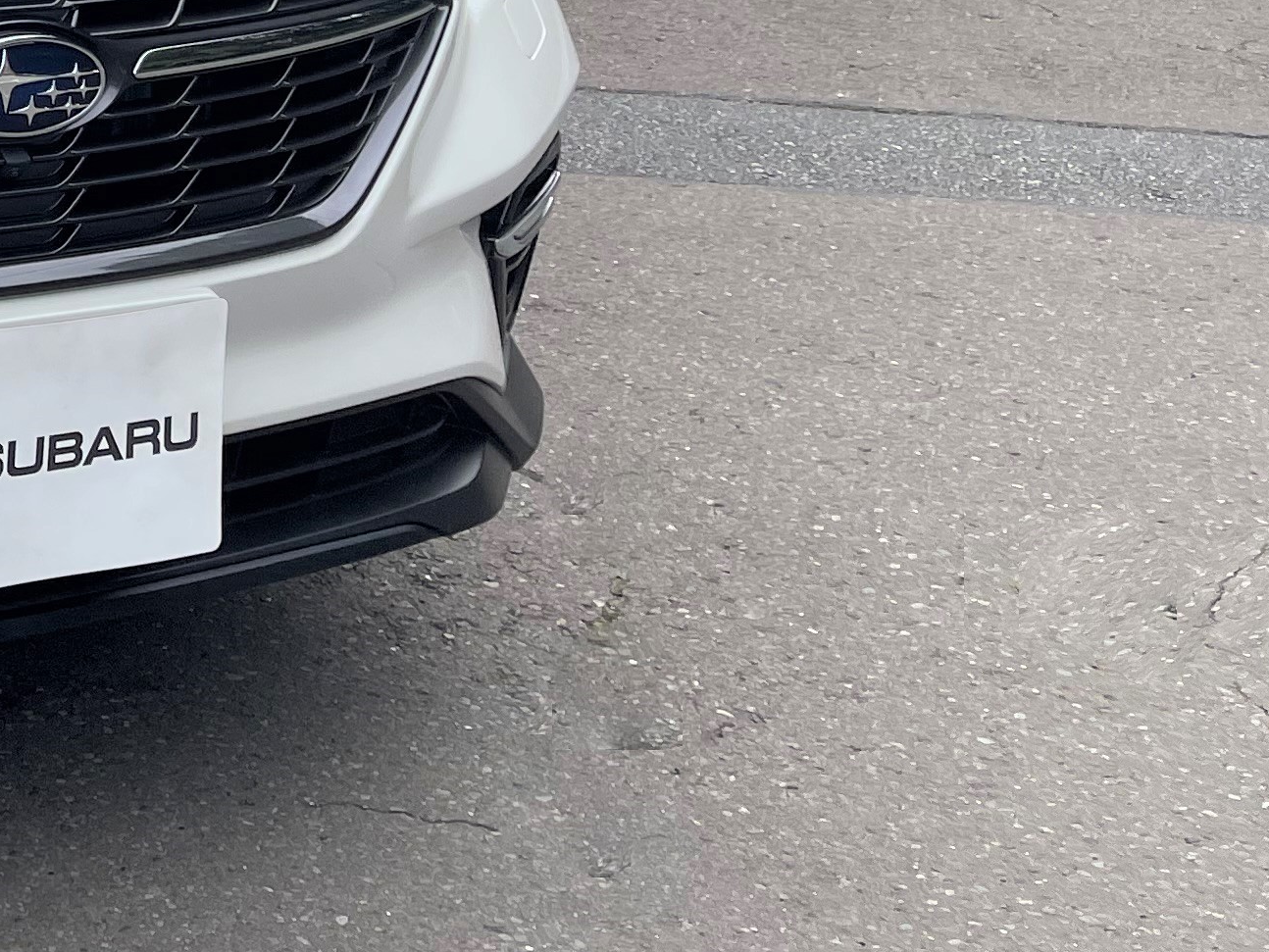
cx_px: -600
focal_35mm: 81
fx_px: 2970
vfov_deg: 17.0
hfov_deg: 20.8
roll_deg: +0.7
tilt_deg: -4.3
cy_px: -341
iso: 32
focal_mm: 5.1
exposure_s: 1/1553
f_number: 1.6
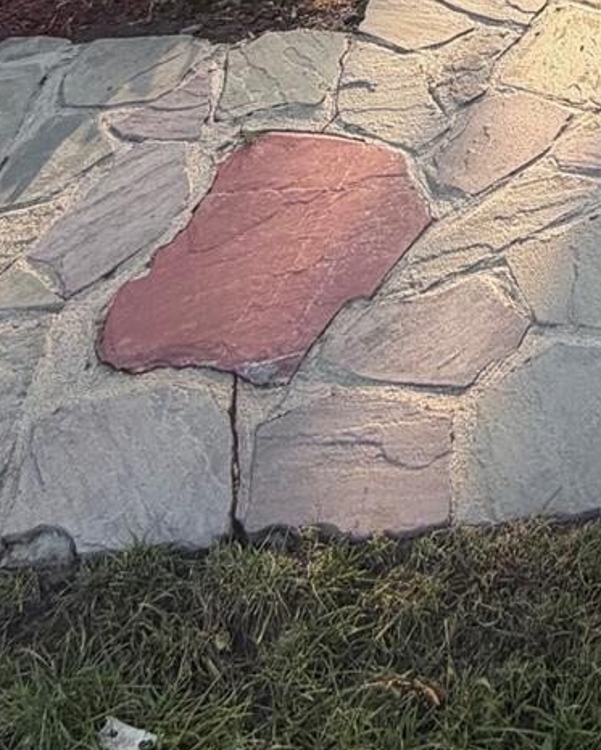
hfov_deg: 28.7
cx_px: 736
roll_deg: -5.1
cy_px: -233
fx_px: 1000
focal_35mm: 45
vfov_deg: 31.4
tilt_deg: -22.7
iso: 50
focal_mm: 2.22
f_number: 2.2
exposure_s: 1/227
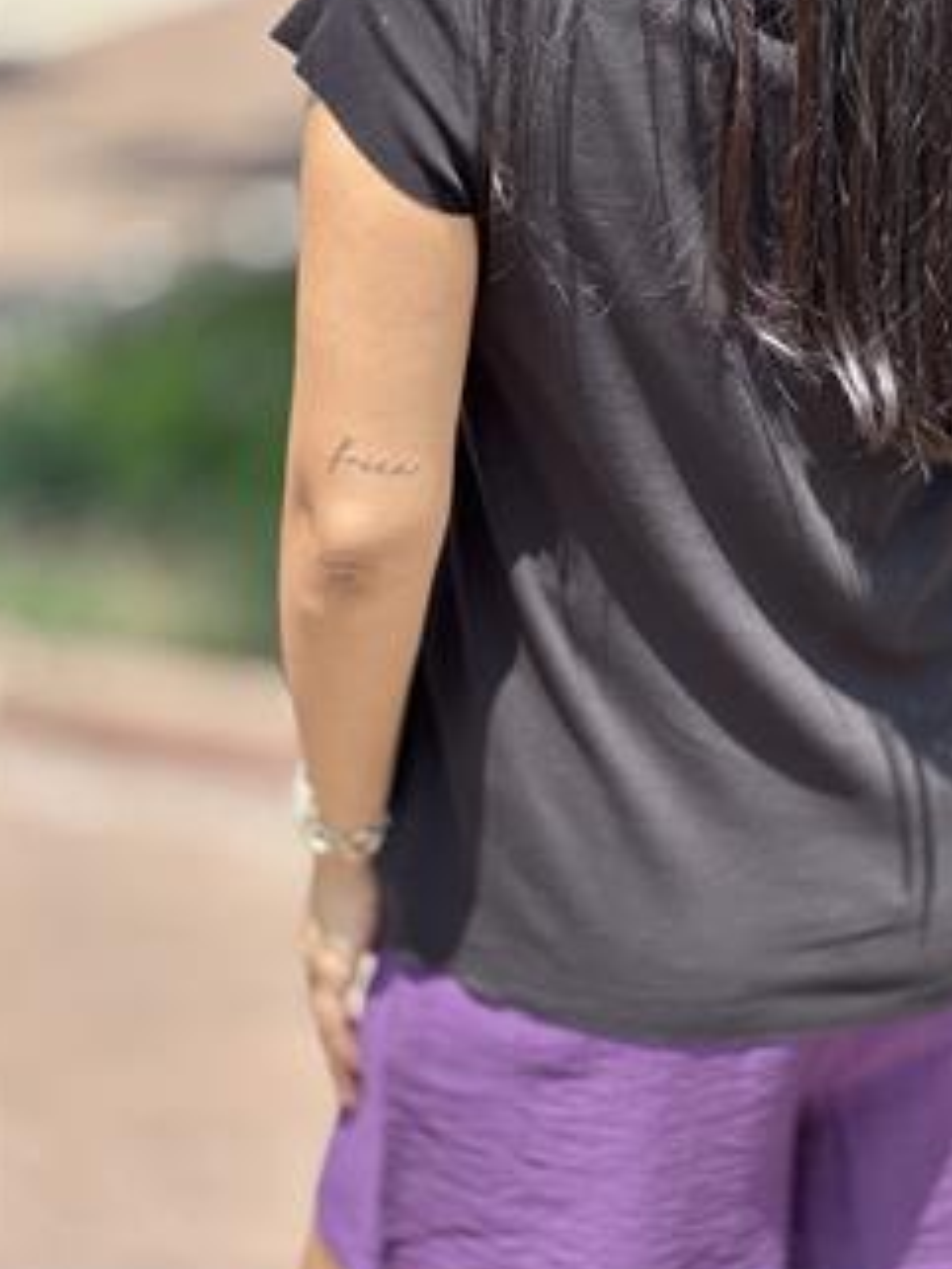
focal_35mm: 99
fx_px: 3628
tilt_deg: -19.0
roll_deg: -2.2
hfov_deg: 14.9
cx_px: 589
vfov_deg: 19.8
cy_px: 500
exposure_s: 1/168
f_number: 2.8
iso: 25
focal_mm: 9
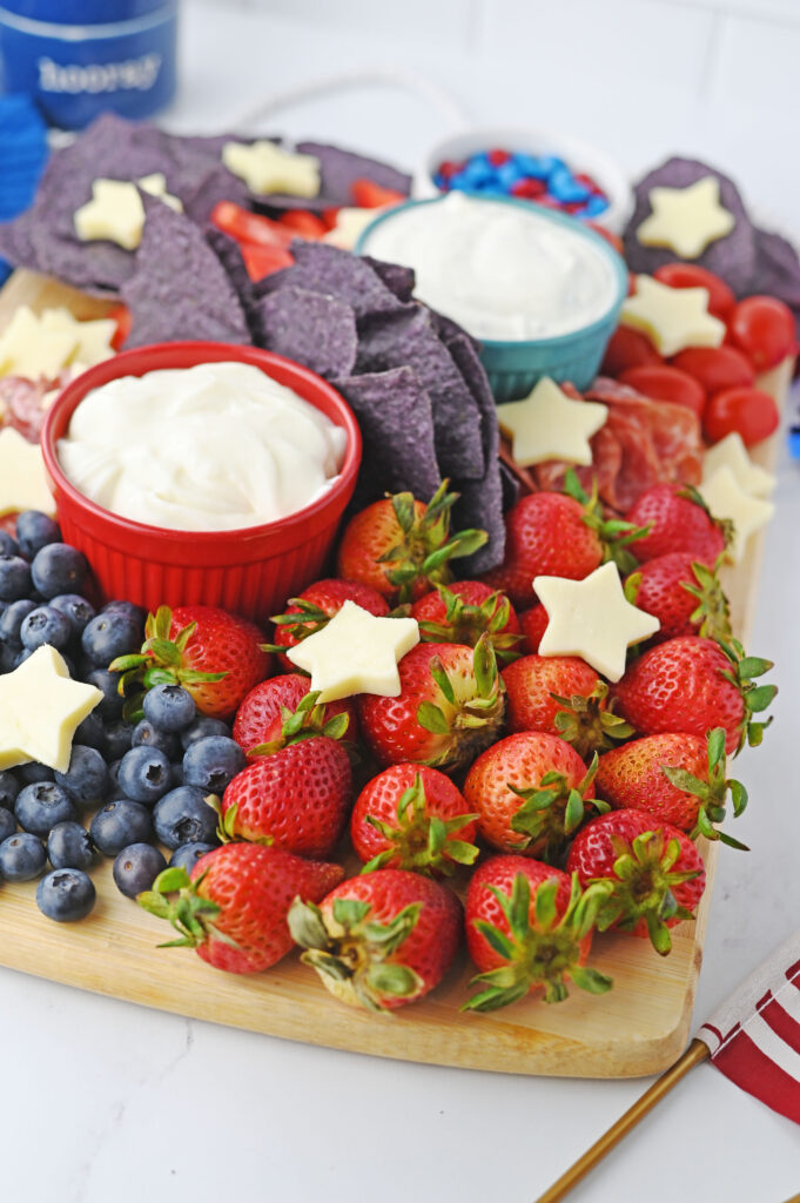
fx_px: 1669
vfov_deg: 39.6
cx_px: 400
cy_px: 602
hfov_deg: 26.9
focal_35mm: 50
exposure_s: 1/200
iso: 450
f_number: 4.5
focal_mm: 50
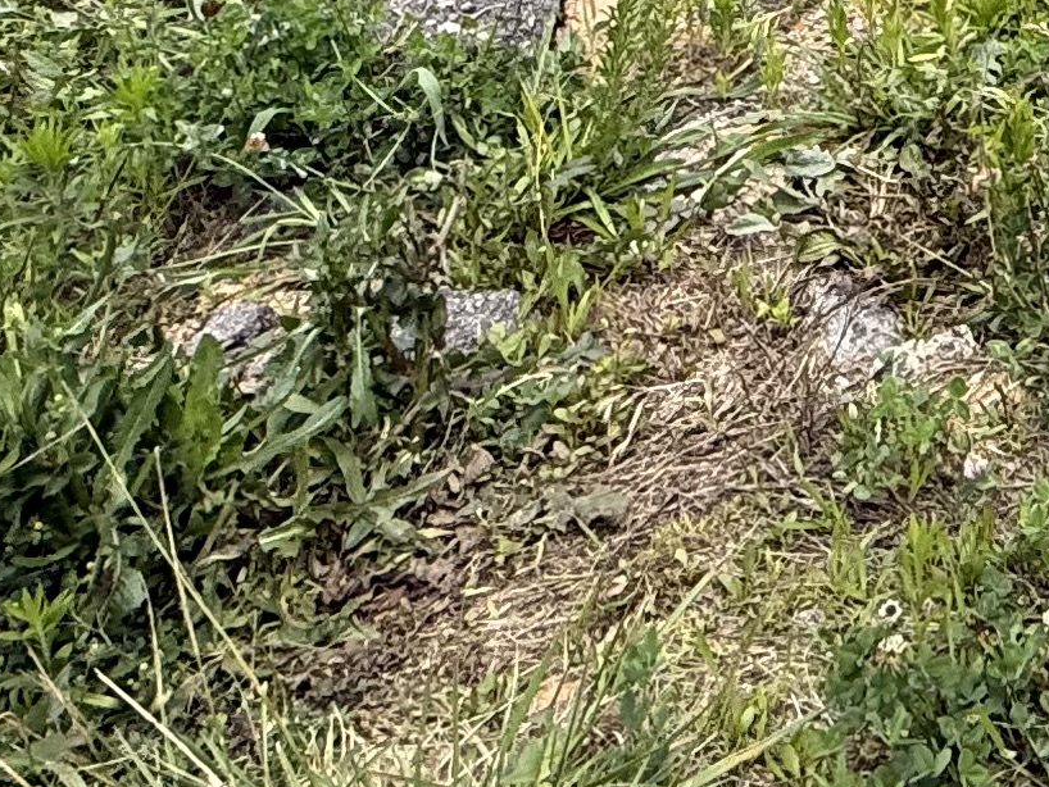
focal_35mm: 69
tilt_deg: -19.7
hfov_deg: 23.8
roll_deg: -2.6
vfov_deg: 17.9
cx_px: 1464
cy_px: -543
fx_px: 2092
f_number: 2.2
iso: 50
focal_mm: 2.22
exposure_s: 1/1235
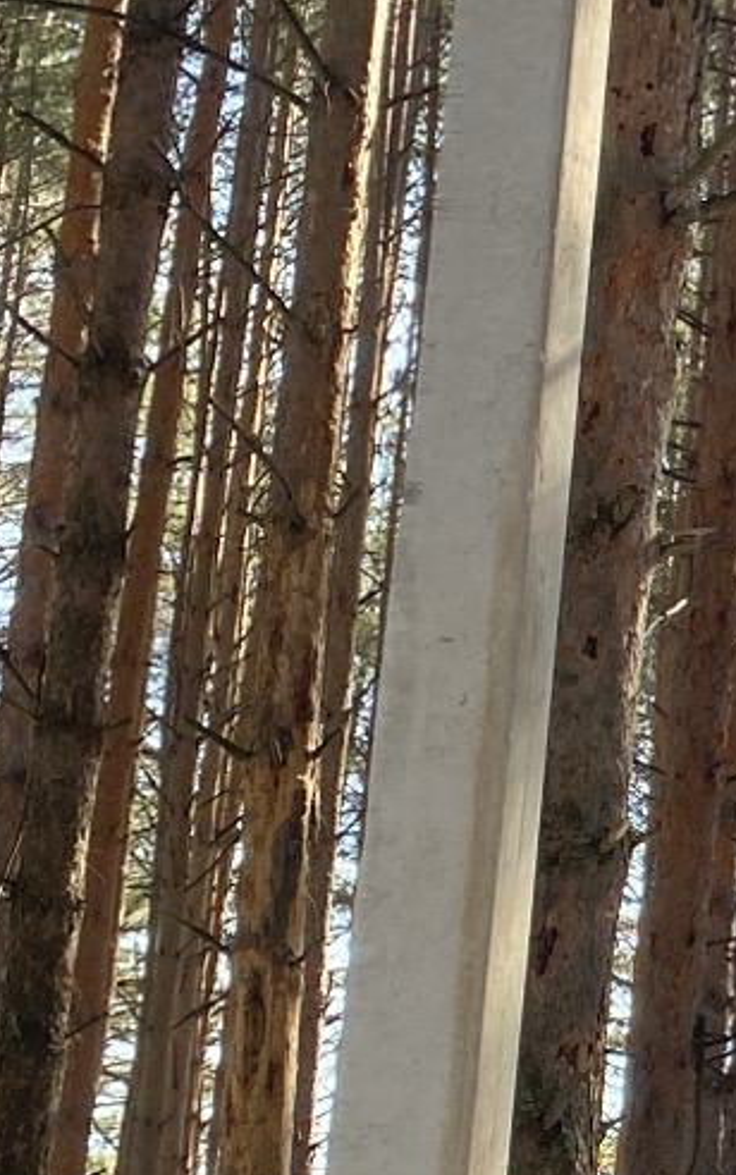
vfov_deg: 18.5
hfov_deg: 9.6
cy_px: 817
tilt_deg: +13.4
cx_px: 2069
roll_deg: +0.6
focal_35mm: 112
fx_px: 3590
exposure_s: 1/469
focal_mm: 4.25
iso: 32
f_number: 1.8
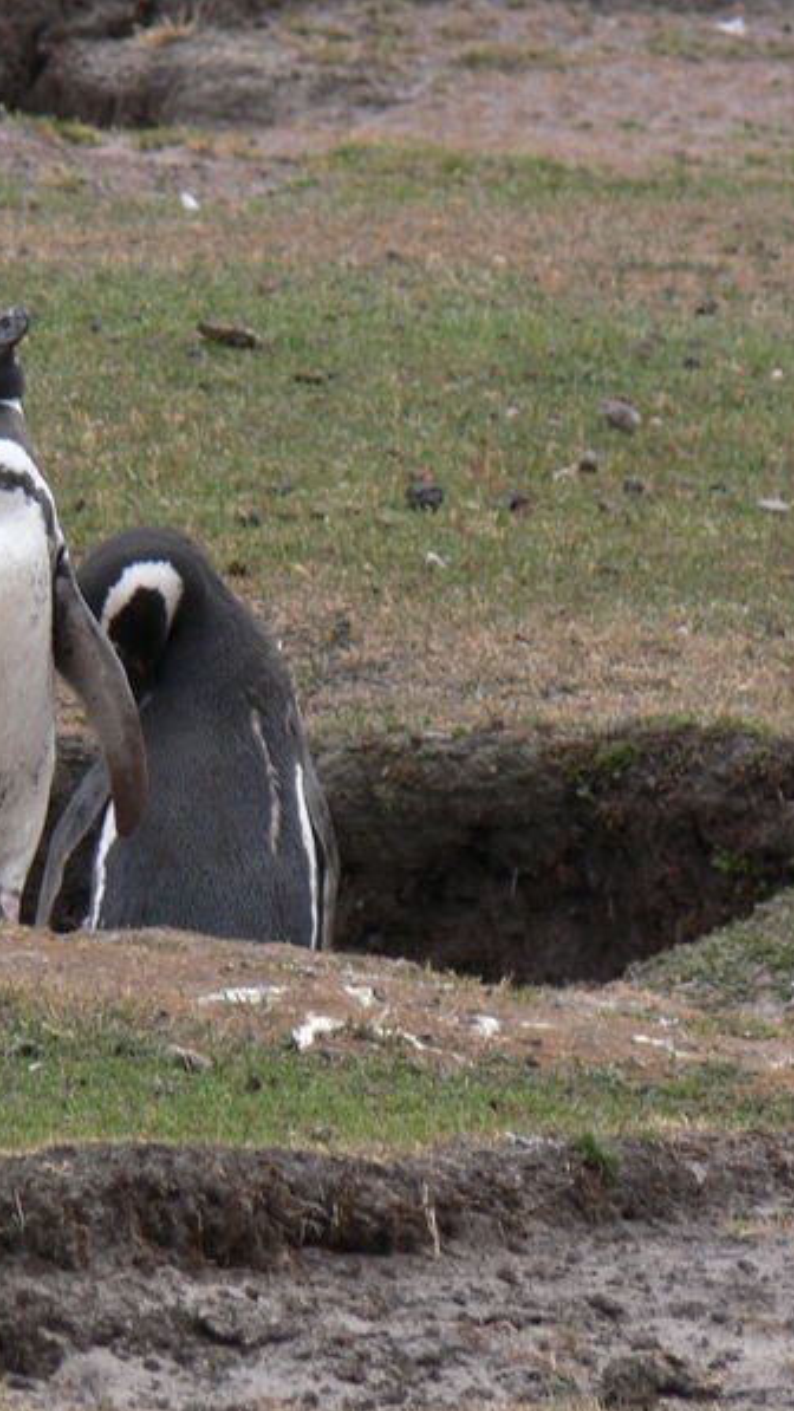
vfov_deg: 2.8
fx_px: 29220
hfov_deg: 1.6
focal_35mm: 781
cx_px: 64
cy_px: 707
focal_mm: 88.8
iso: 80
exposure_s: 1/125
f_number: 5
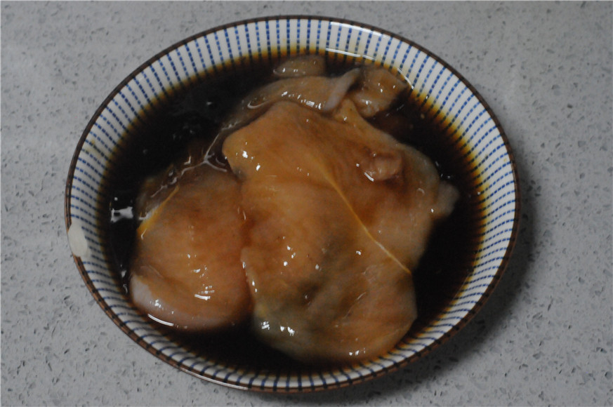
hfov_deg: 27.0
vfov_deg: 18.1
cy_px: 204
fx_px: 1276
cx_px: 306
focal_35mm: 75
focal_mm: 50
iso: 3200
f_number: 9
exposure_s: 1/8
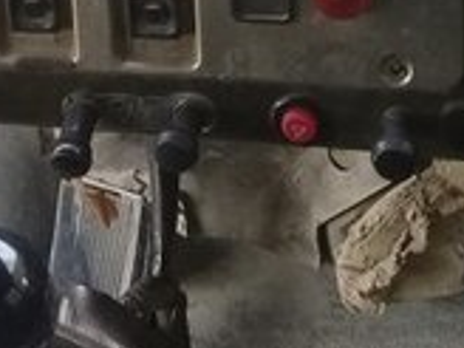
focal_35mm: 125
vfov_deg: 11.2
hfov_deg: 15.7
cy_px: -245
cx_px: 173
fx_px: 1676
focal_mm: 3.3
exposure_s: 1/100
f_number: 2.2
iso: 80
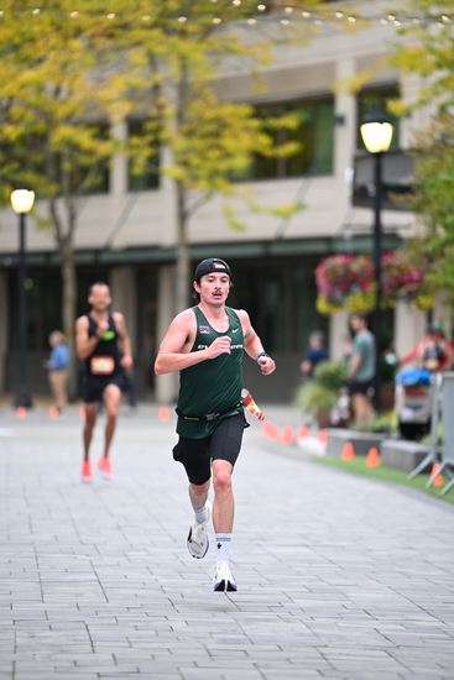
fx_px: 3781
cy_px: 340
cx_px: 227
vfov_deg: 10.3
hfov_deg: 6.9
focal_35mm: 200
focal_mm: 200
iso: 1600
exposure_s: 1/800
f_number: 2.8
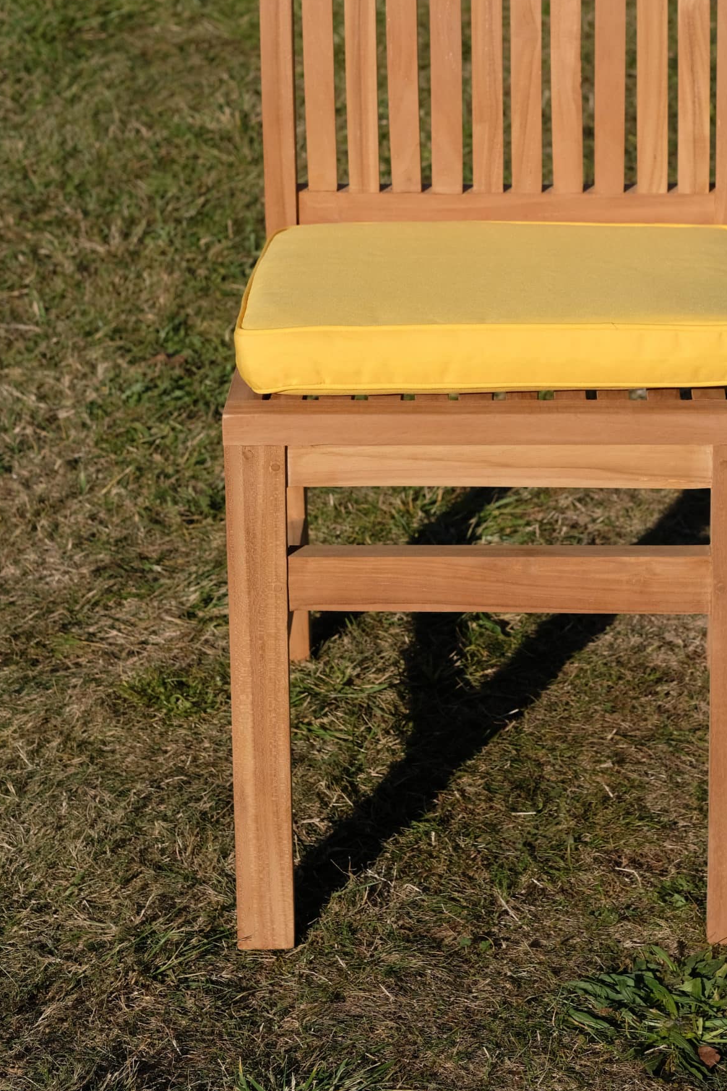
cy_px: 317
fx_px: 3696
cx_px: 524
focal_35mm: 122
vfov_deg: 16.7
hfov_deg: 11.2
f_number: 6.4
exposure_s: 1/1000
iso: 200
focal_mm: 56
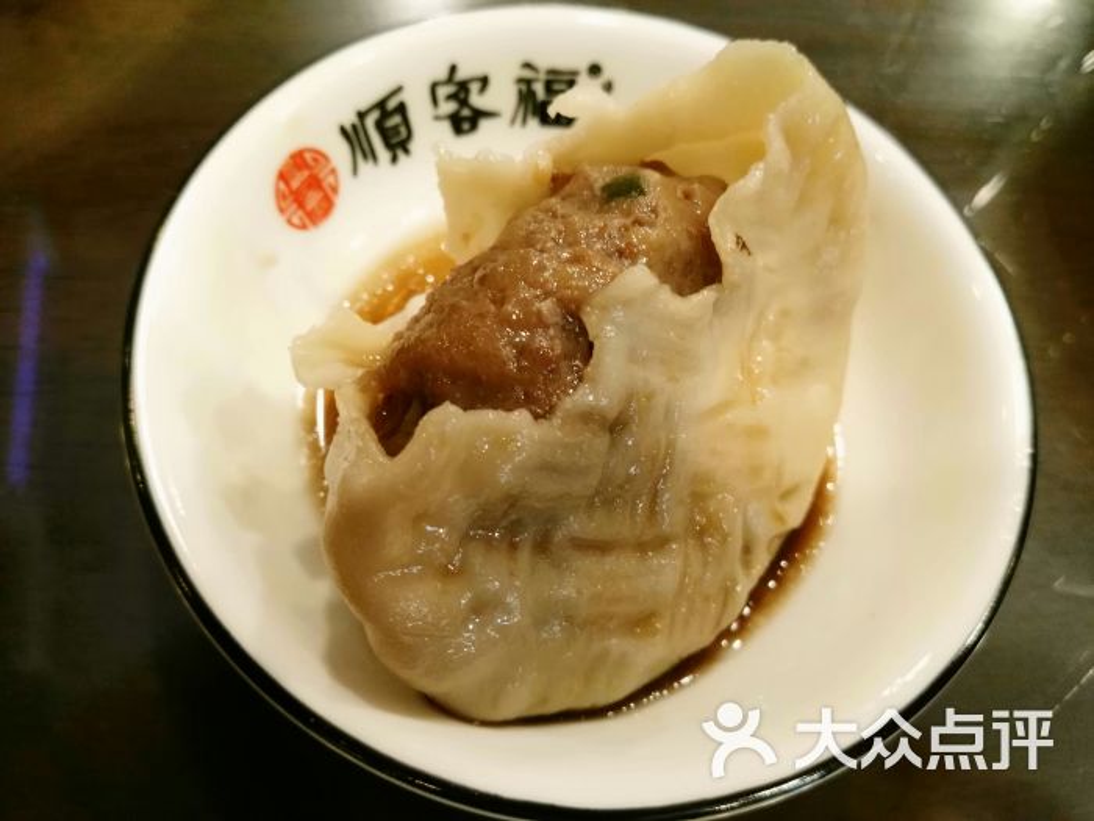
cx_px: 547
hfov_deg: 63.4
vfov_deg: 49.7
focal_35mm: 28
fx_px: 885
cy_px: 410
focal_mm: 2.96
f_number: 2
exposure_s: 1/30
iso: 162
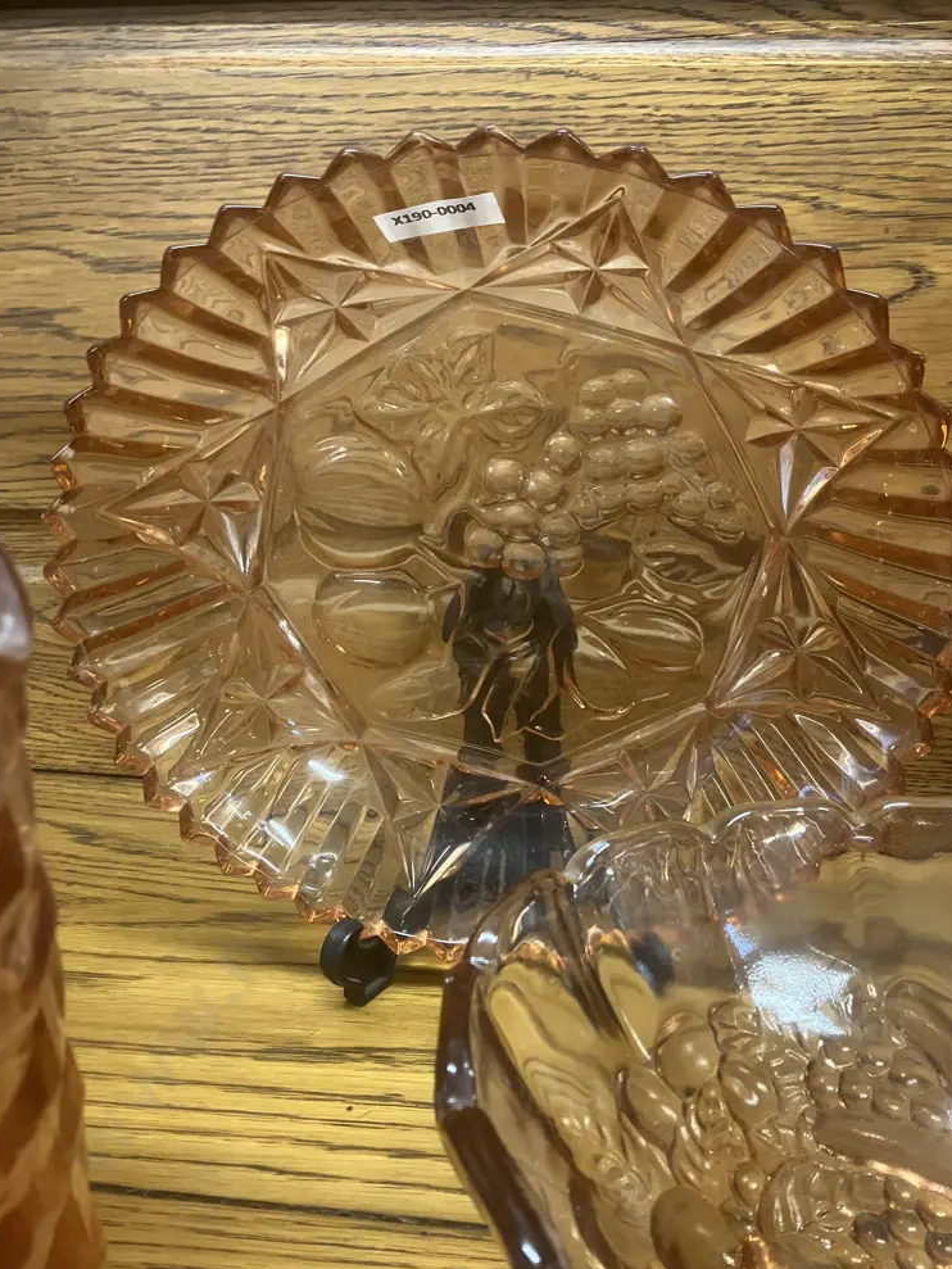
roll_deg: +0.3
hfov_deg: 48.2
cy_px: 647
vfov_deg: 61.6
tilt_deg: -18.6
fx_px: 1063
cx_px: 477
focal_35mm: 29
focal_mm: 3.99
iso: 320
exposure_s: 1/33
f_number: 1.8
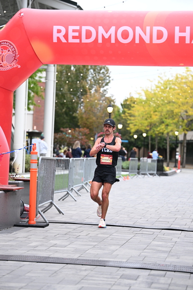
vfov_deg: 23.4
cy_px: 145
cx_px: 96
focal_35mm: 87
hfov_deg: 15.7
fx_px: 699
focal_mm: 87
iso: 1600
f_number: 2.8
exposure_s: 1/800
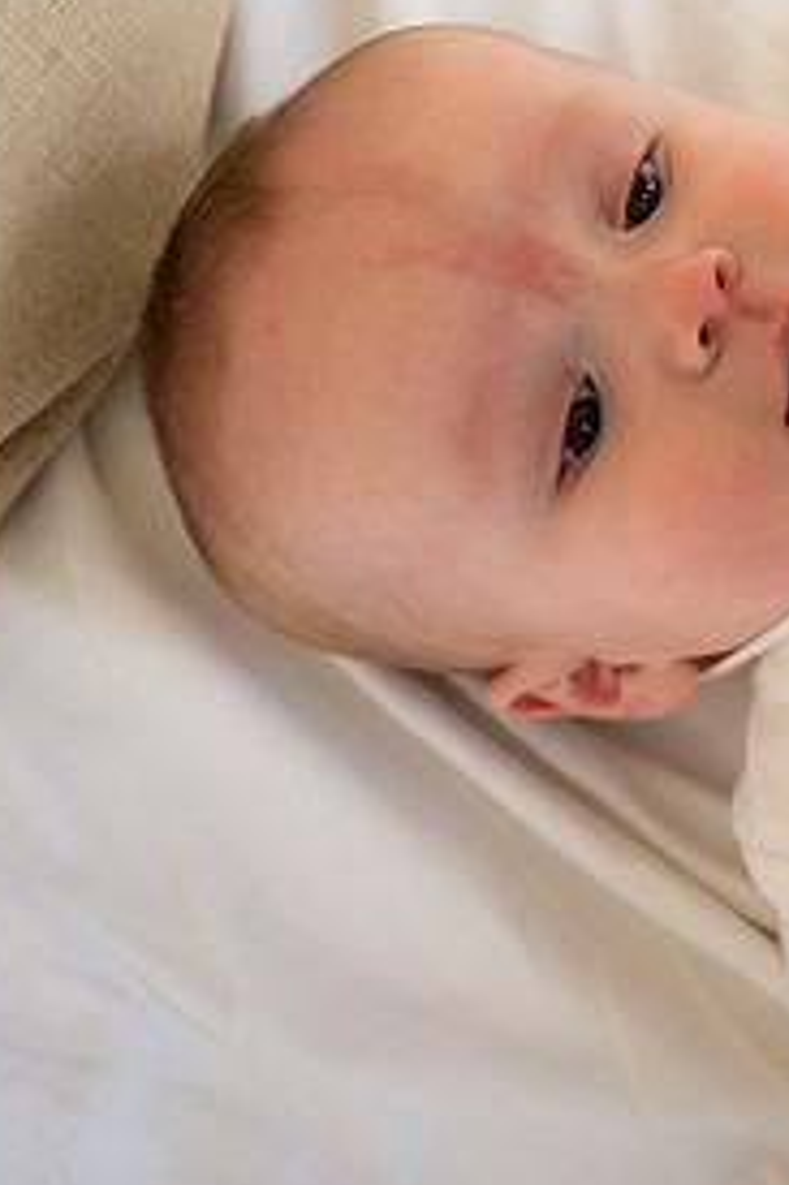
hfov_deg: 9.7
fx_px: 4575
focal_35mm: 139
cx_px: 1052
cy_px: 500
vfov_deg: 14.8
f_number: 4.5
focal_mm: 66
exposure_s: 1/200
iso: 250
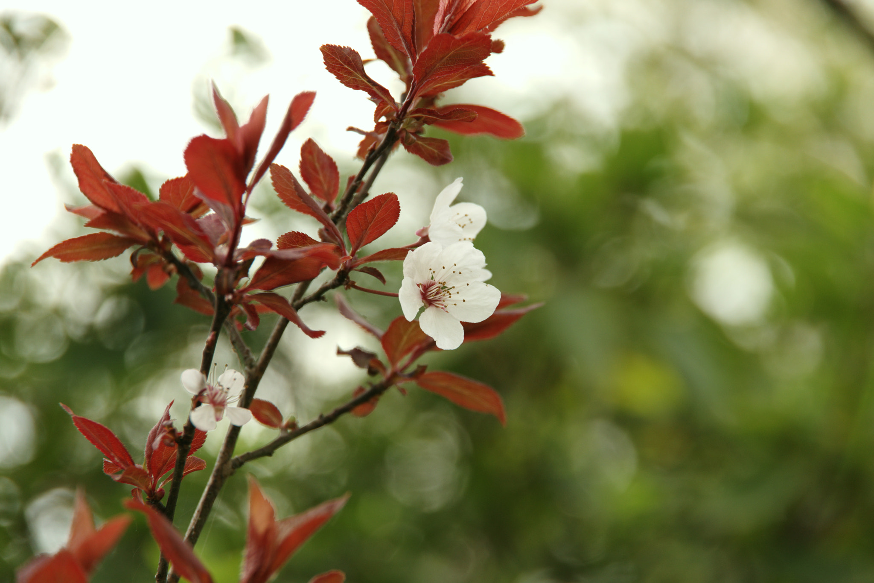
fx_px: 4903
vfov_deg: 6.8
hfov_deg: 10.2
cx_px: 437
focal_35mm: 202
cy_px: 292
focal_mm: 135
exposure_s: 1/125
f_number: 5.6
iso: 400
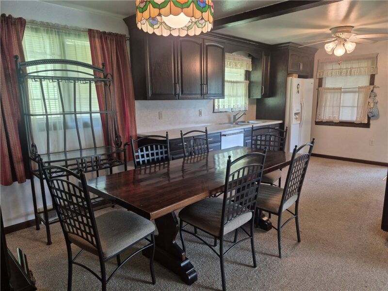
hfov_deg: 73.9
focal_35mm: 23
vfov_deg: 58.9
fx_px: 258
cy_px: 146
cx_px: 194
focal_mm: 5.4
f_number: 1.8
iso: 320
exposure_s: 1/120
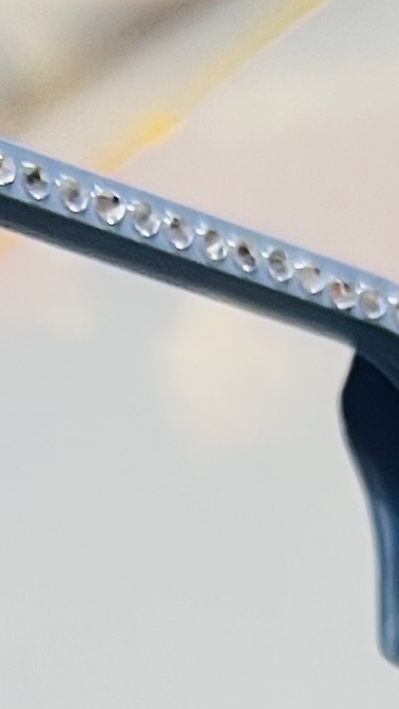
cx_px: 24
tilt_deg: -21.1
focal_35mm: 170
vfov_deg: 11.0
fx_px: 3197
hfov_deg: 7.1
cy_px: 1626
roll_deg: +6.4
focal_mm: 5.7
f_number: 1.5
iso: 125
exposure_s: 1/50
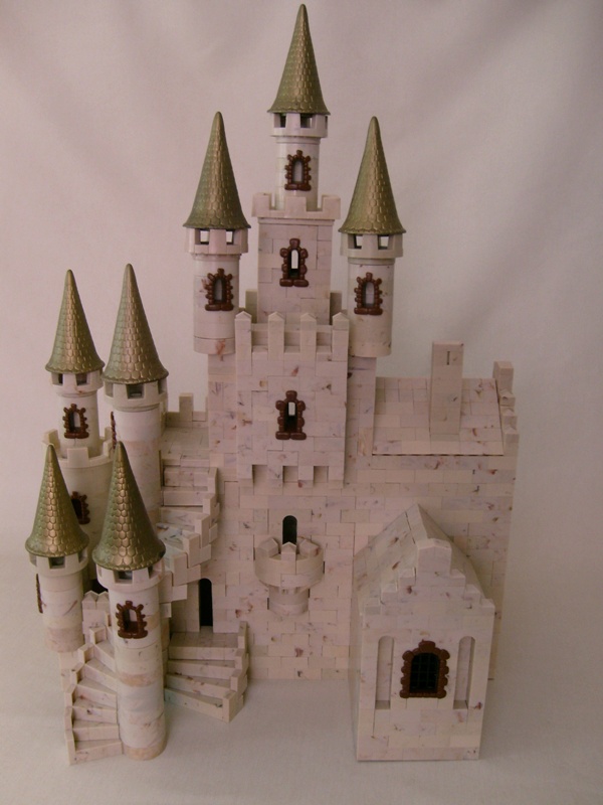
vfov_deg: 52.6
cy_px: 402
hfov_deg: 40.7
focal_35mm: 35
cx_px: 302
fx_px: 813
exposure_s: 1/45
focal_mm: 5.8
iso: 120
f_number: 2.8
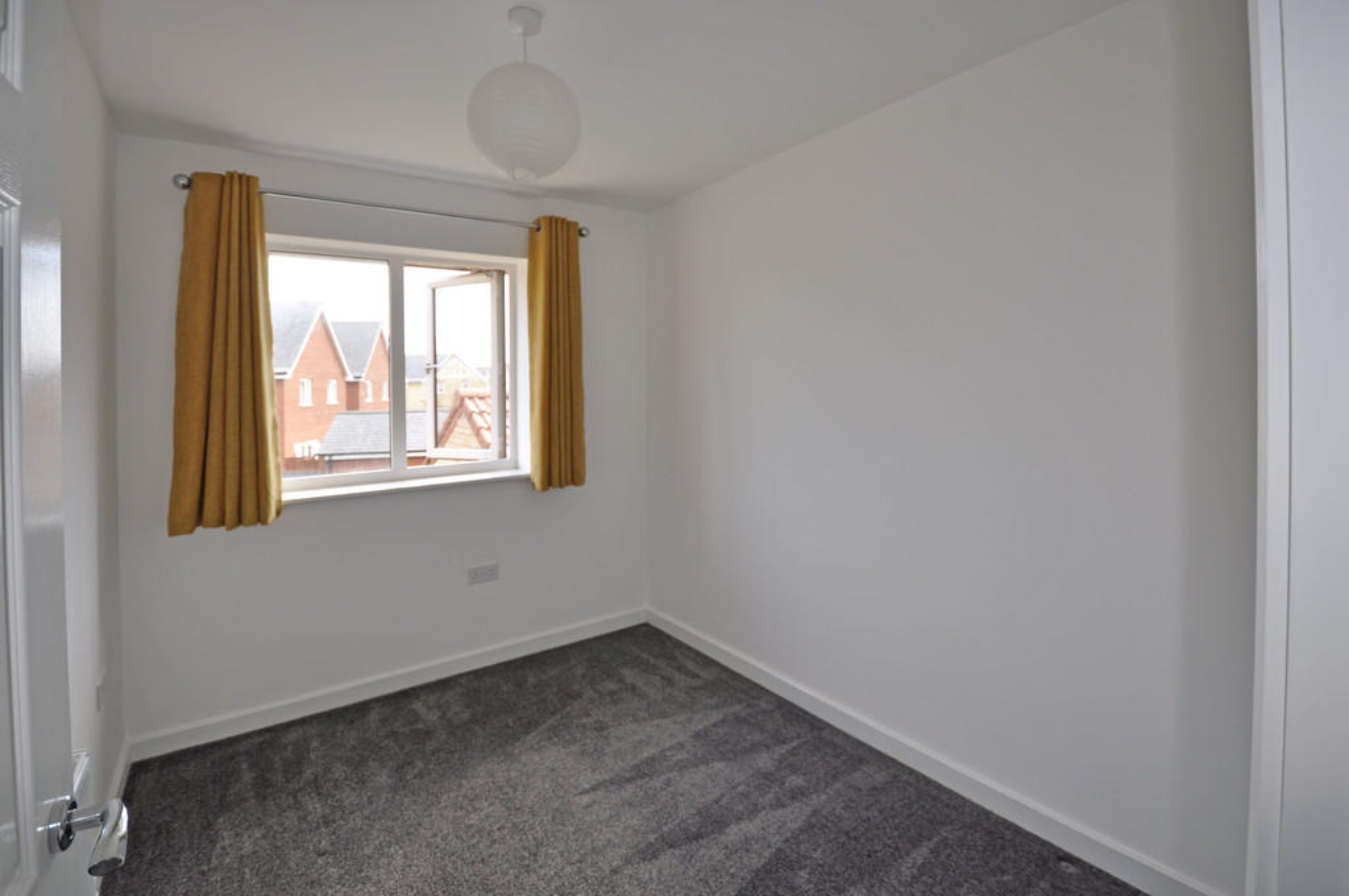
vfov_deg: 77.2
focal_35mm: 15
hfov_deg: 100.5
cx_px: 674
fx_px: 561
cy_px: 448
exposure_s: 1/200
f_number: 3.5
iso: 200
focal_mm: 10
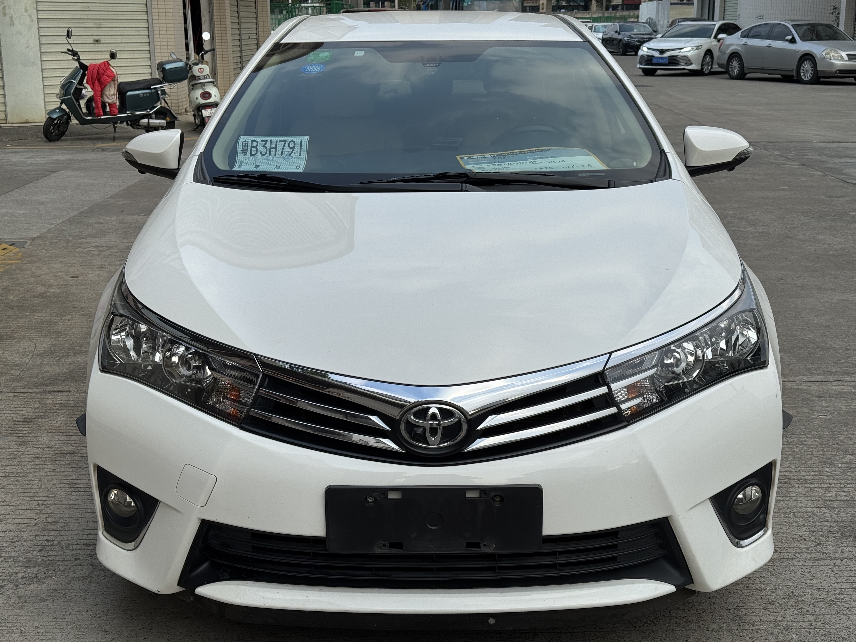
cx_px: 428
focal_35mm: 48
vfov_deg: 30.3
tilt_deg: -14.1
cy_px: 321
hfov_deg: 39.7
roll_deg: +0.6
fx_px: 1187
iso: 64
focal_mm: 6.76
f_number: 1.78
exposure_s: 1/1238
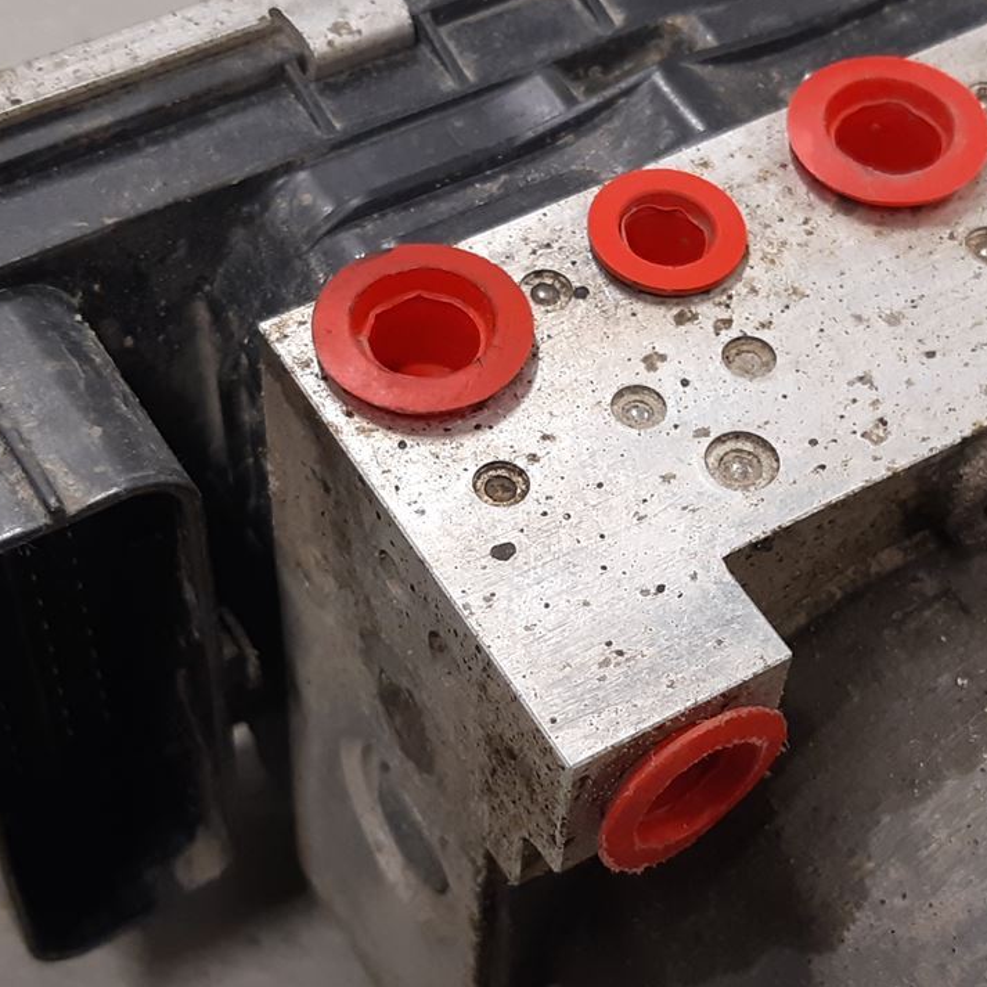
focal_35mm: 66
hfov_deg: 26.0
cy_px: 613
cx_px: 598
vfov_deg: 26.0
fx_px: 2129
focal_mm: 3.93
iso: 125
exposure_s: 1/50
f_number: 1.7
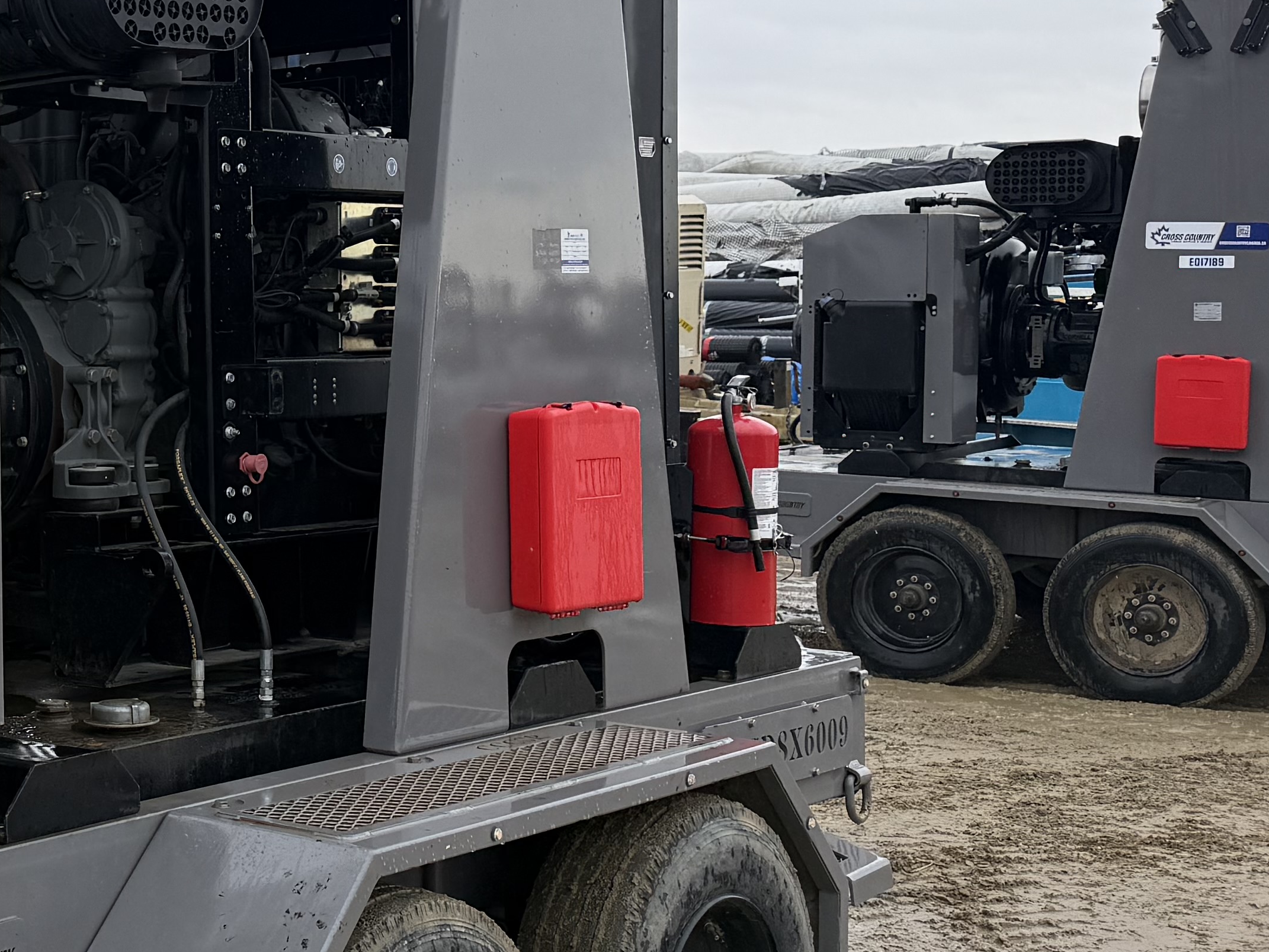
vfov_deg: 22.9
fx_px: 2346
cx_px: -188
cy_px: 351
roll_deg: +1.0
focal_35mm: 64
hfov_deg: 27.3
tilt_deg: -1.0
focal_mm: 6.76
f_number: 1.78
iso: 80
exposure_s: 1/1464
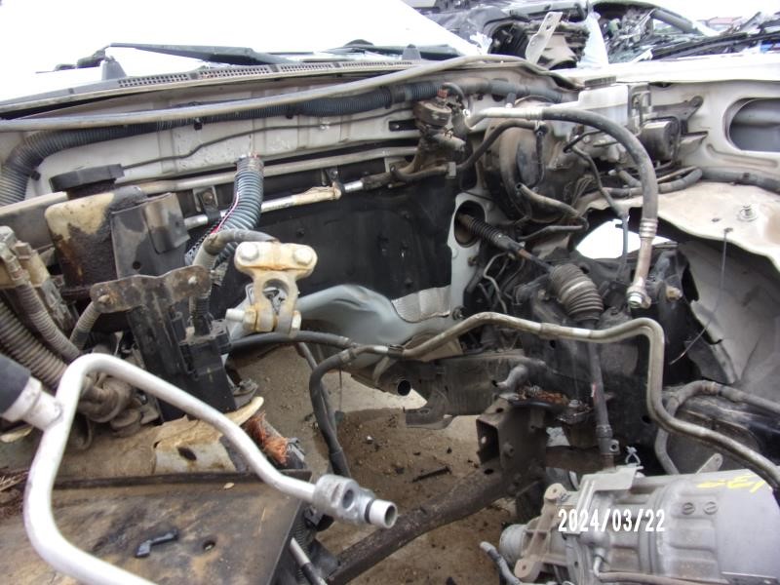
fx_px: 541
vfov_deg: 56.8
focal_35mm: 24
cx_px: 390
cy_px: 292
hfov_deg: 71.6
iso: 80
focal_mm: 4.3
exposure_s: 1/125
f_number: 3.3
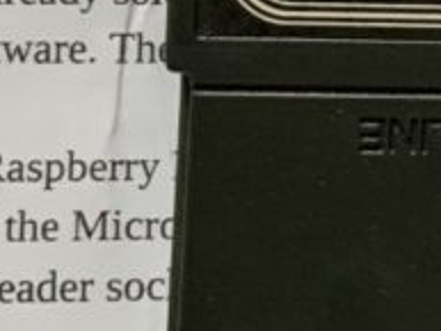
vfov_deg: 9.6
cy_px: -27
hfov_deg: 12.1
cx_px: 715
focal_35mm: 154
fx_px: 1963
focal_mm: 3
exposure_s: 1/60
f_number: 1.8
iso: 125
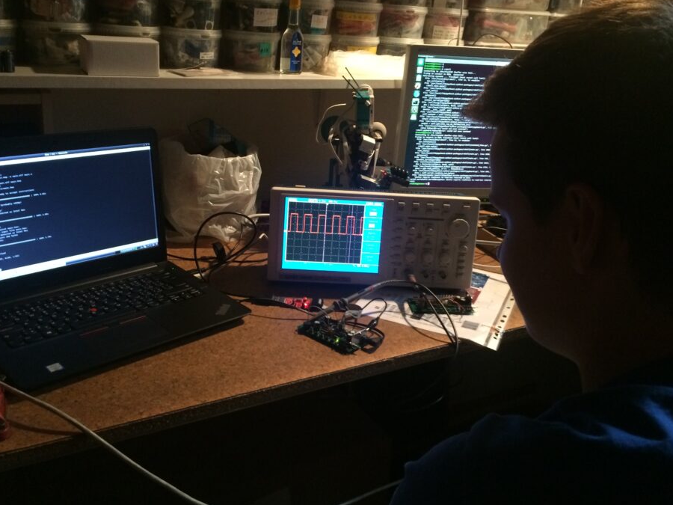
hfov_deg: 55.3
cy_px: 232
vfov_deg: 42.9
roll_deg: -4.0
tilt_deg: -20.1
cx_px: 316
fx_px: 642
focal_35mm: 33
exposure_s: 1/17
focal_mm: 4.15
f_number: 2.2
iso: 320
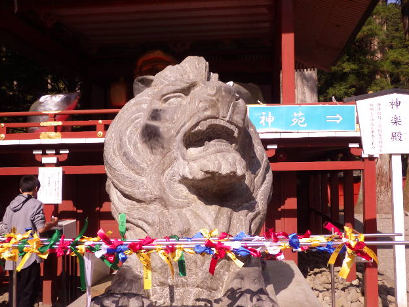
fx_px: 473
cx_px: 208
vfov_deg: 36.0
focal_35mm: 40
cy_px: 154
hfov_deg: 46.8
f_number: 3.7
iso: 125
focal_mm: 6.9
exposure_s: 1/1000
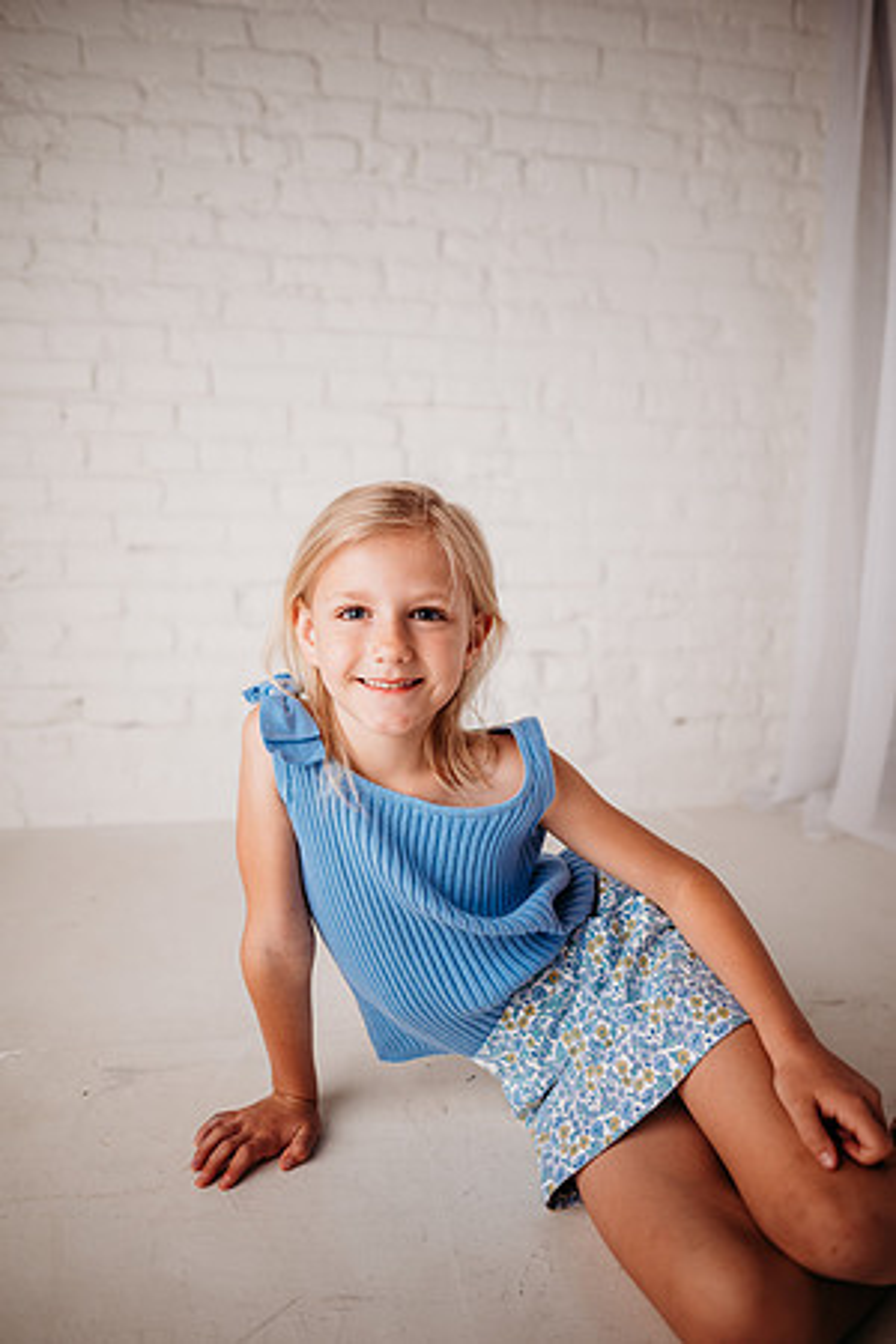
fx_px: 896
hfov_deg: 53.1
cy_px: 672
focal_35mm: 24
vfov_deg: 73.7
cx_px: 448
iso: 100
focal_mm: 24
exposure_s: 1/200
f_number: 2
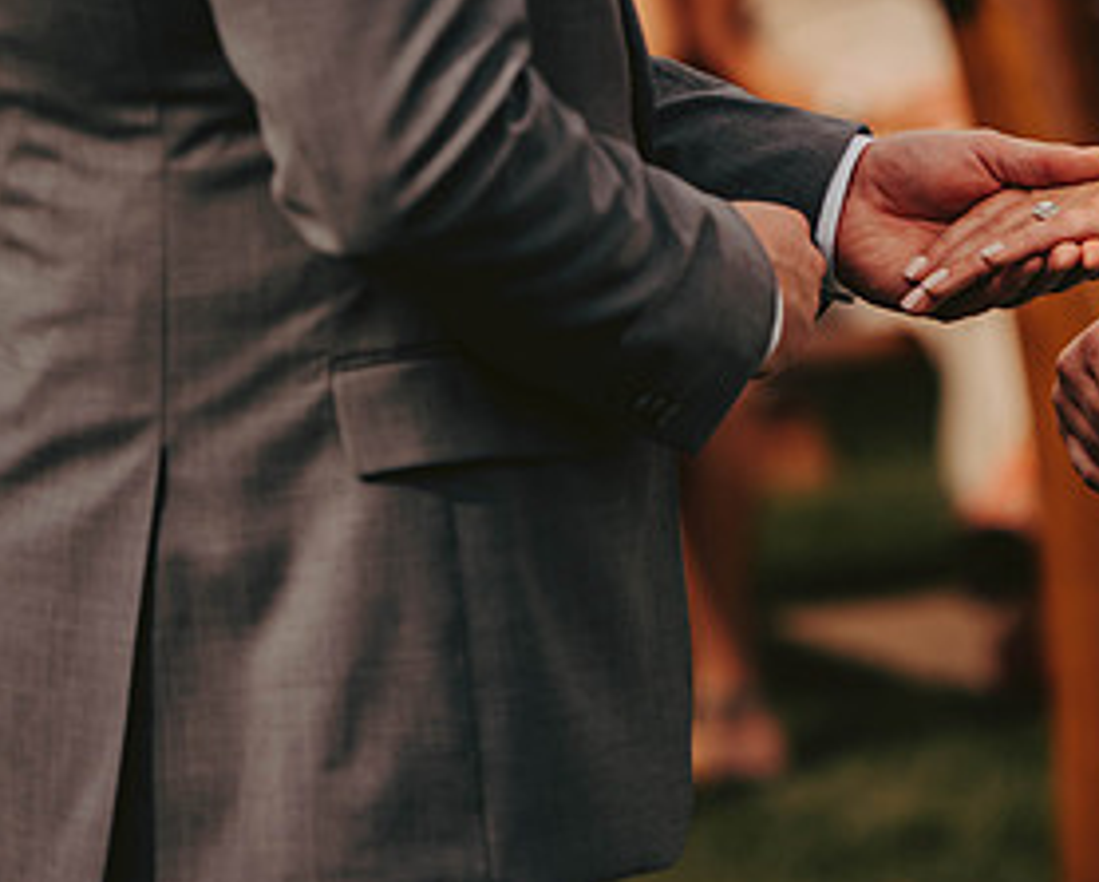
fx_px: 10191
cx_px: 976
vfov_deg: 5.0
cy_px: 188
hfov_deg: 6.2
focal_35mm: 313
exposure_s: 1/3200
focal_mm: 160
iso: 200
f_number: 2.8
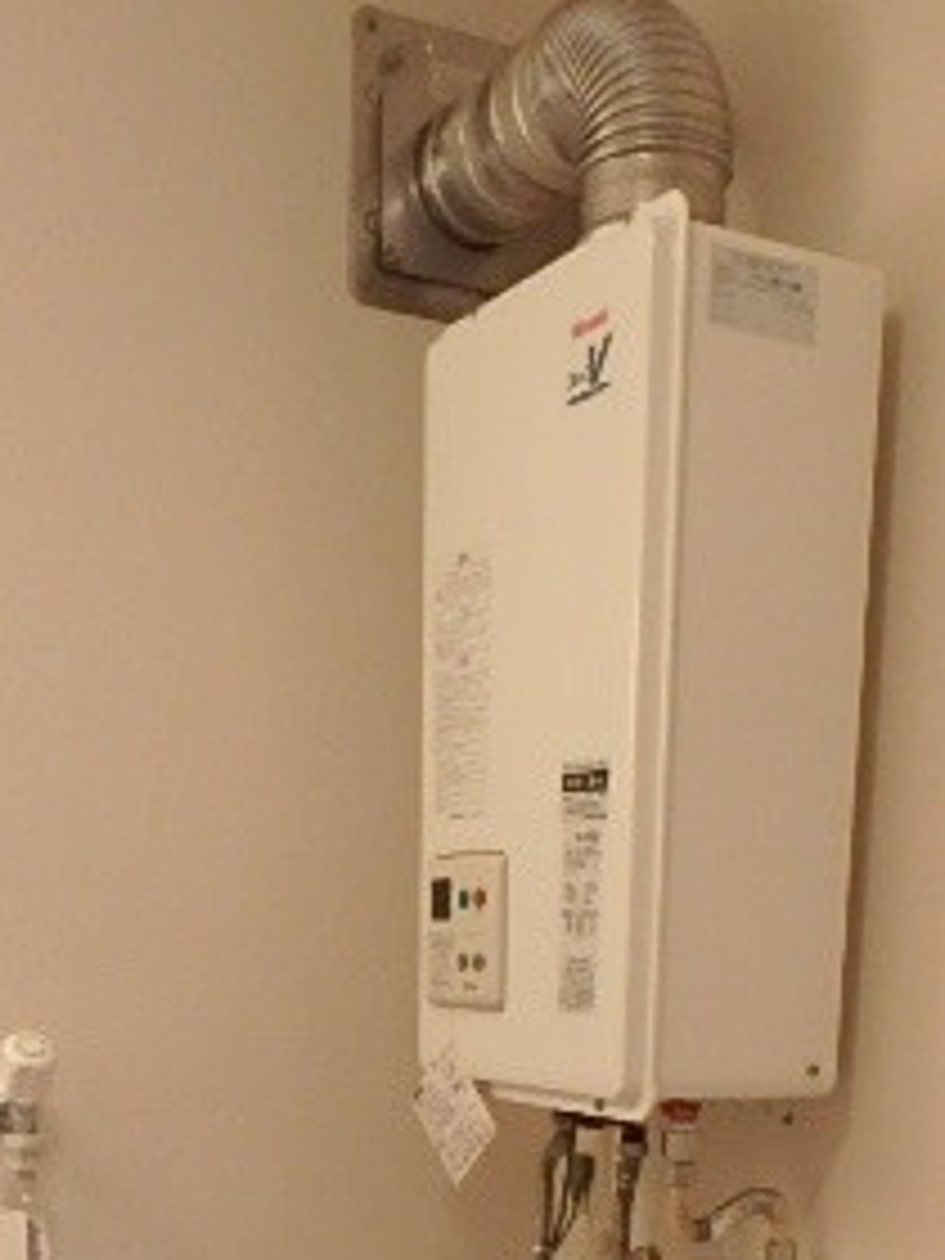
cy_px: 1418
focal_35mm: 48
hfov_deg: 30.2
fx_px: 1747
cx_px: 423
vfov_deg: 33.9
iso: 250
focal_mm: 3.7
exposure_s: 1/30
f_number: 3.5
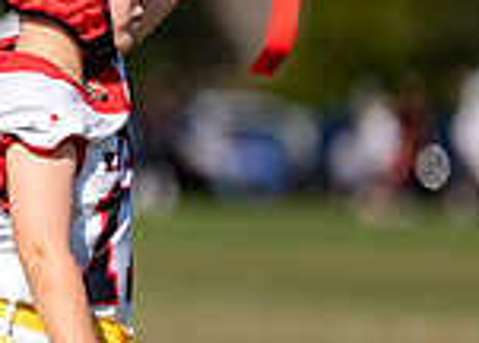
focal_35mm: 668
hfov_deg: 3.0
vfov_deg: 2.2
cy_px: 162
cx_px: -281
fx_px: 9092
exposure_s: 1/3200
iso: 100
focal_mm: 164
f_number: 2.8
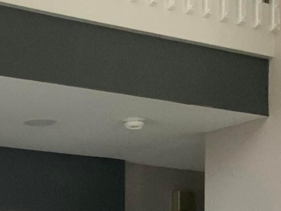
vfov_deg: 10.8
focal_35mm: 128
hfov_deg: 14.8
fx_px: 1038
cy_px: 385
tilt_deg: -2.0
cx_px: -78
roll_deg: +1.5
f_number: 1.8
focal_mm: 3
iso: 50
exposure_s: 1/122
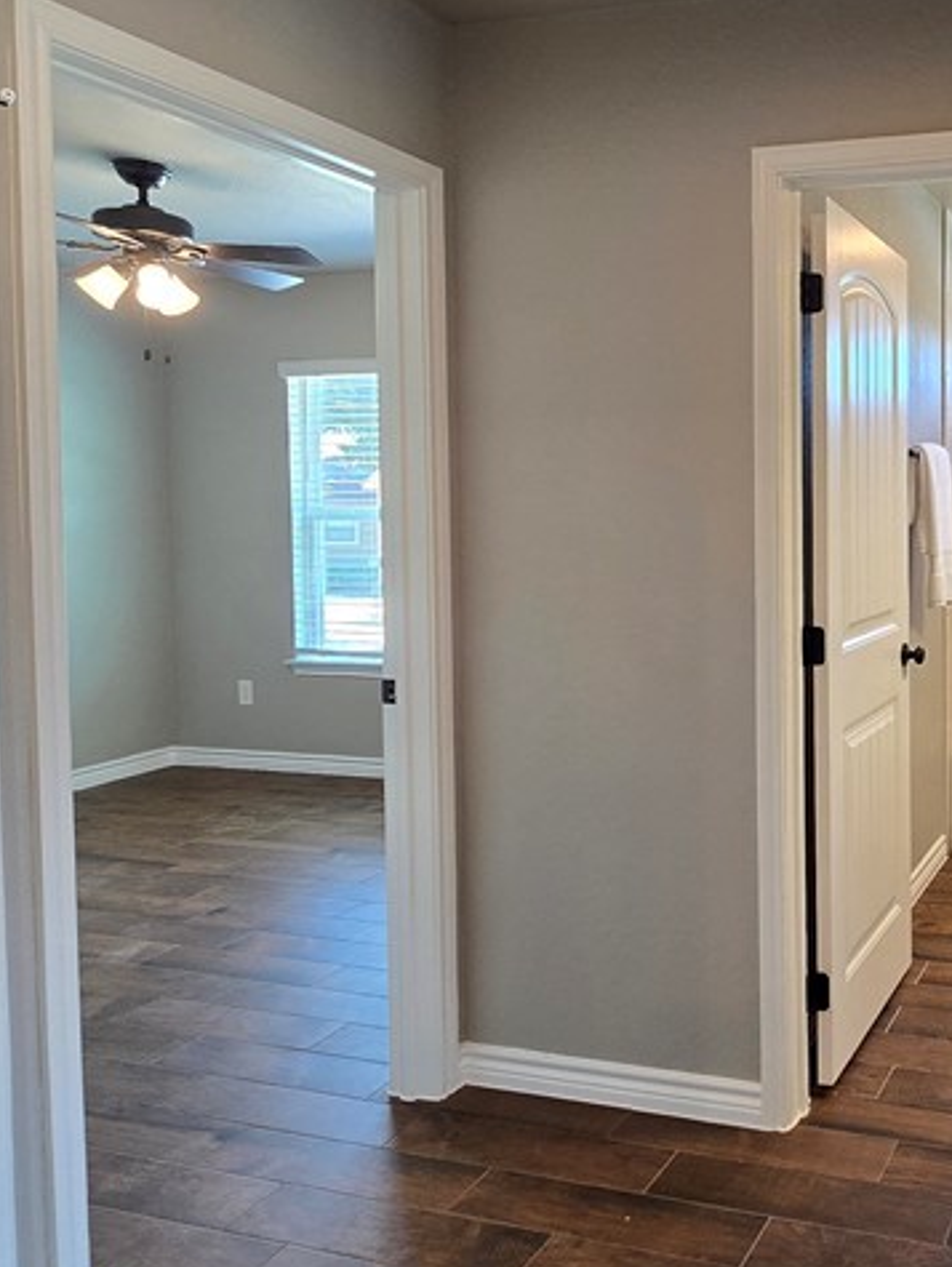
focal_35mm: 28
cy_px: 533
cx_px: 931
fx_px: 1025
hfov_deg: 43.4
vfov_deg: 63.1
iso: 200
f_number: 2.2
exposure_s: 1/60
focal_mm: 2.2
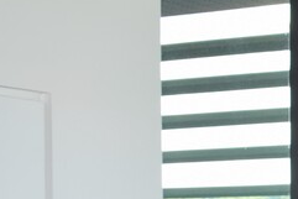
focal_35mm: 171
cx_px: 636
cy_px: 407
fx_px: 1420
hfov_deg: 10.7
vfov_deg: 7.7
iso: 320
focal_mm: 23
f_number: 5.6
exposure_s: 1/125
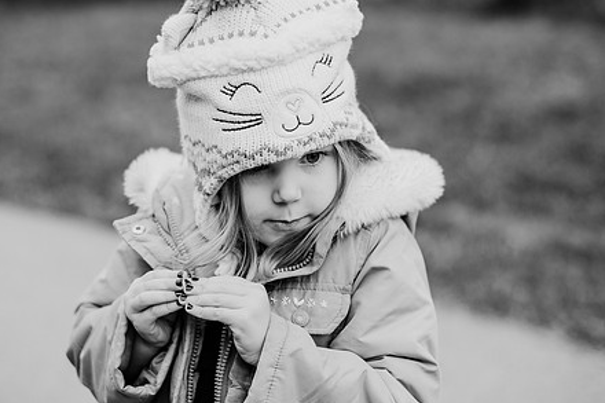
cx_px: 283
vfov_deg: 20.6
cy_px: 166
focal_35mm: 66
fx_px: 1109
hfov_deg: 30.5
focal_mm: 50
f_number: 2.2
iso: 320
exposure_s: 1/800
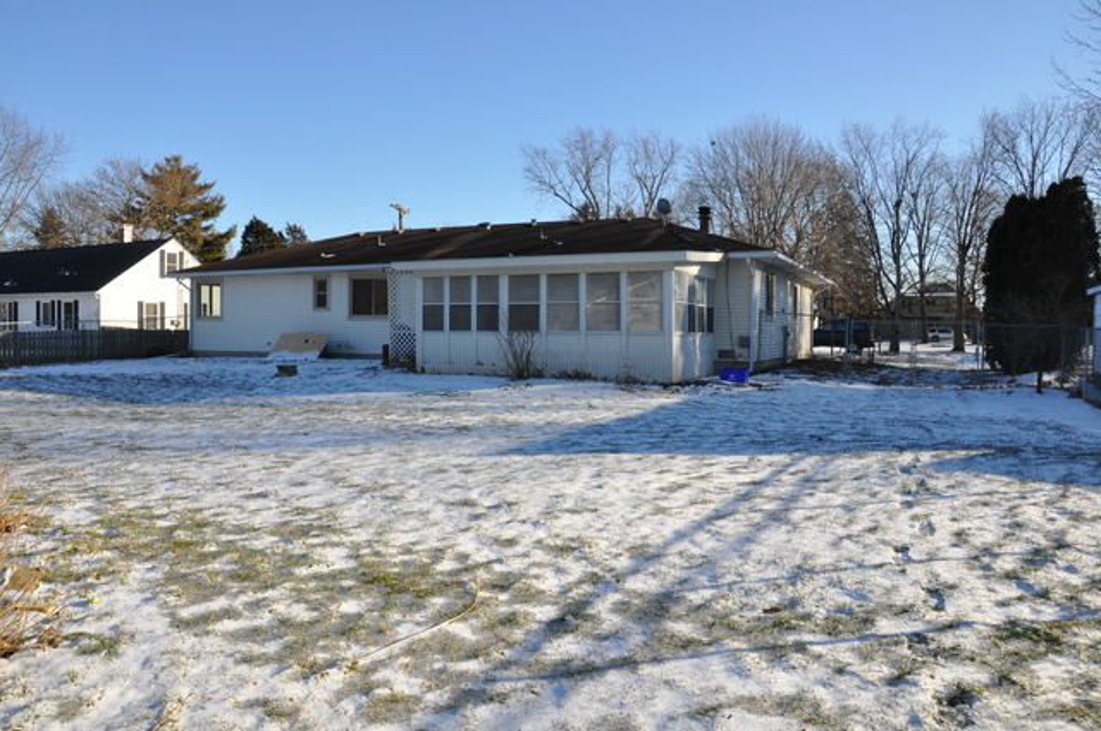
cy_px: 366
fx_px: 825
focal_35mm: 27
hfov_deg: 67.4
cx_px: 550
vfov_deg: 47.8
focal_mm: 18
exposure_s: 1/160
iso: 200
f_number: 13
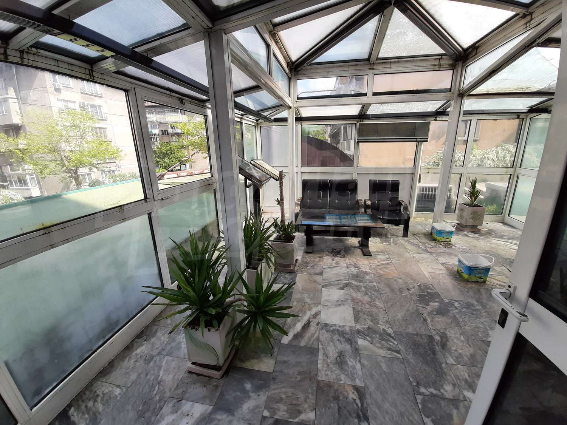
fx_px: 213
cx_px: 284
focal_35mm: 13
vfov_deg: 89.9
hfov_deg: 106.2
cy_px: 212
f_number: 2.2
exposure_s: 1/416
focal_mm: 1.42
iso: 40
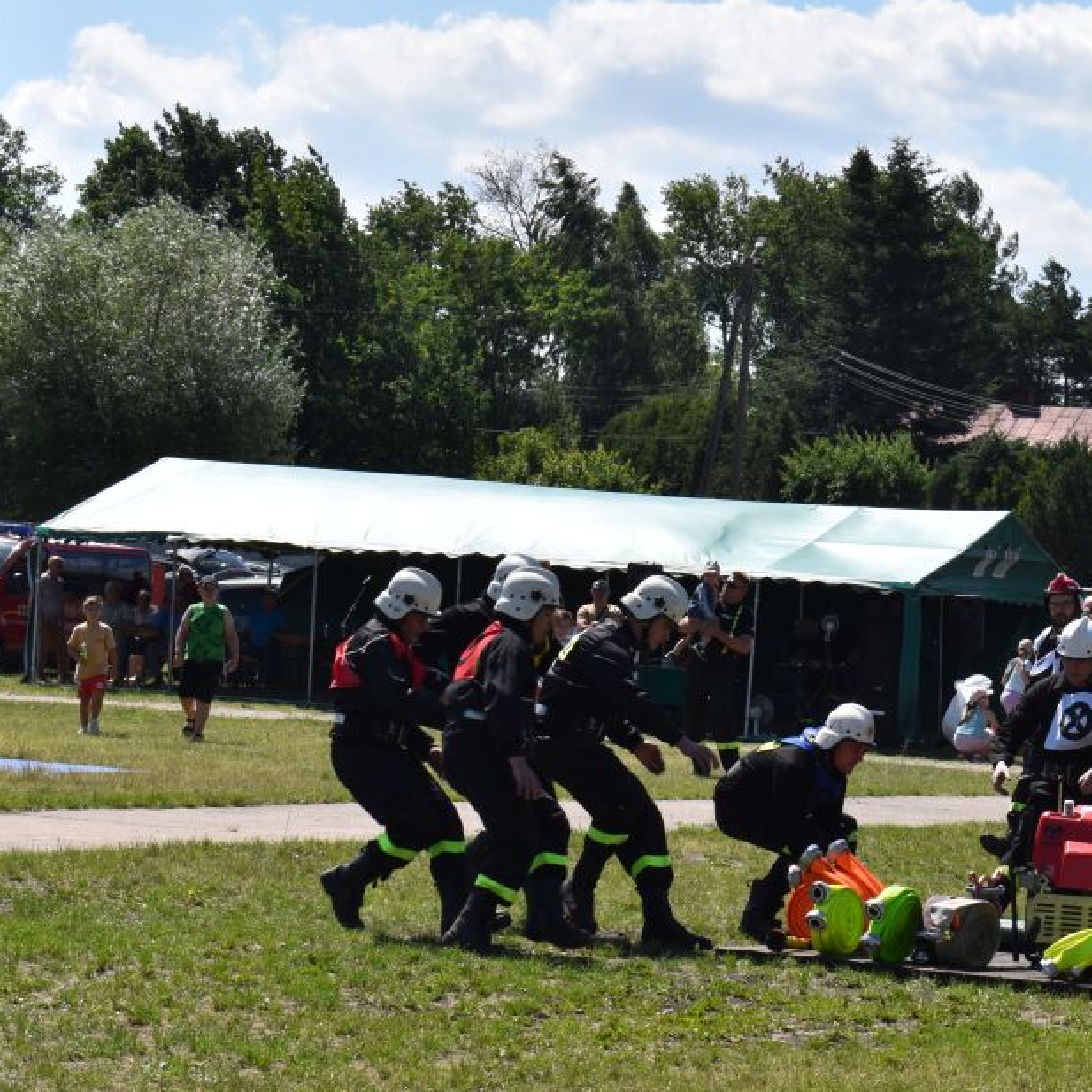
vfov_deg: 13.5
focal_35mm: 129
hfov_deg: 13.5
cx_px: 839
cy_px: 674
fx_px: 4604
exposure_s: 1/400
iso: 200
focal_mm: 52
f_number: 10
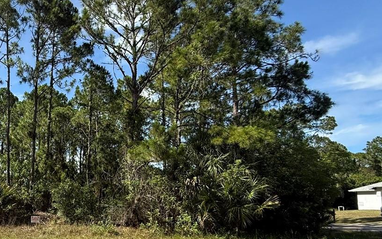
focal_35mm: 29
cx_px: 46
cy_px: 173
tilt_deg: +5.8
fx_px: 302
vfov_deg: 42.1
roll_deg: -1.2
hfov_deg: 56.7
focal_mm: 2.22
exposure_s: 1/853
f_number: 2.2
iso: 50
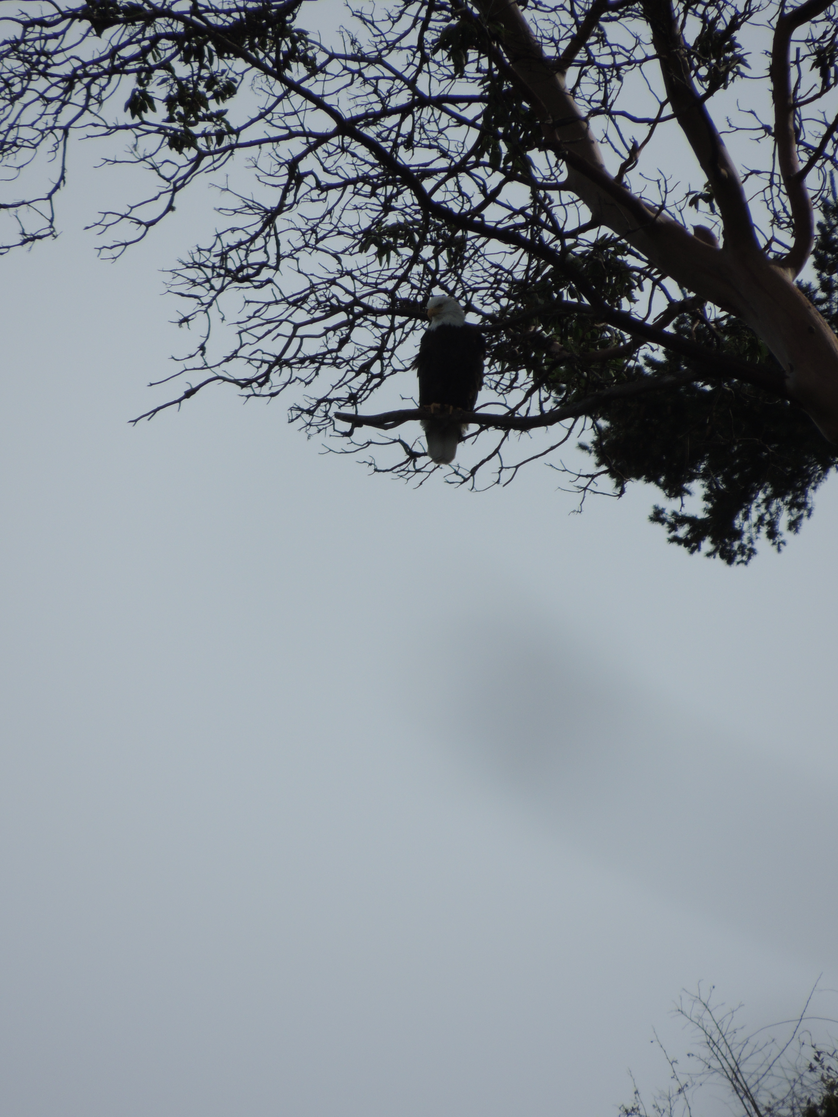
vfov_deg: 2.0
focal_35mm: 1000
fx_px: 32278
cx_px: 419
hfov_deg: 1.5
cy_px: 558
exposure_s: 1/1000
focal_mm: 180
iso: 110
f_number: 5.9
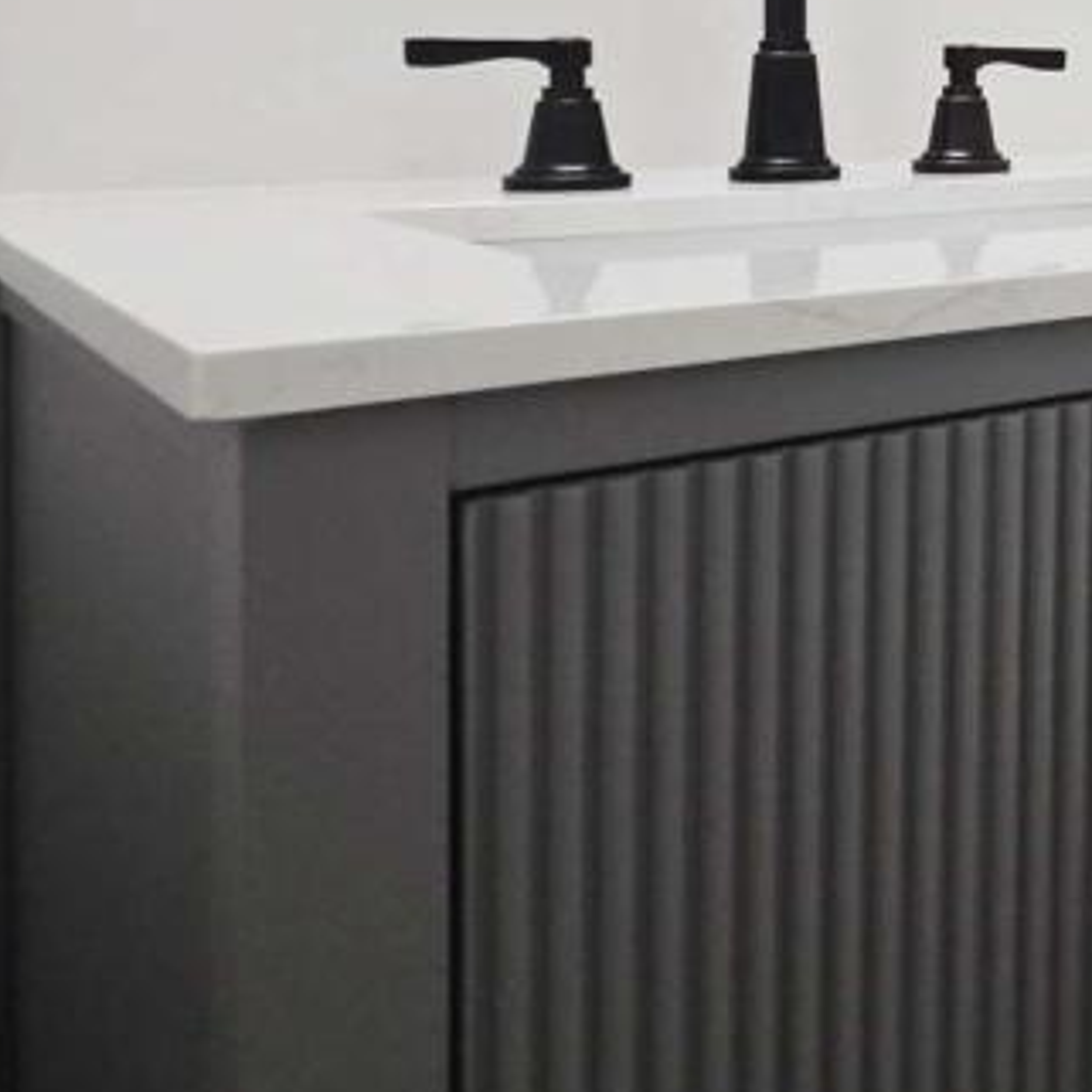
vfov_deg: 35.5
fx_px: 1535
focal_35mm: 43
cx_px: 1735
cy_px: 7
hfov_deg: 25.8
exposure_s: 1/60.2
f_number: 2.2
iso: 100
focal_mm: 1.7
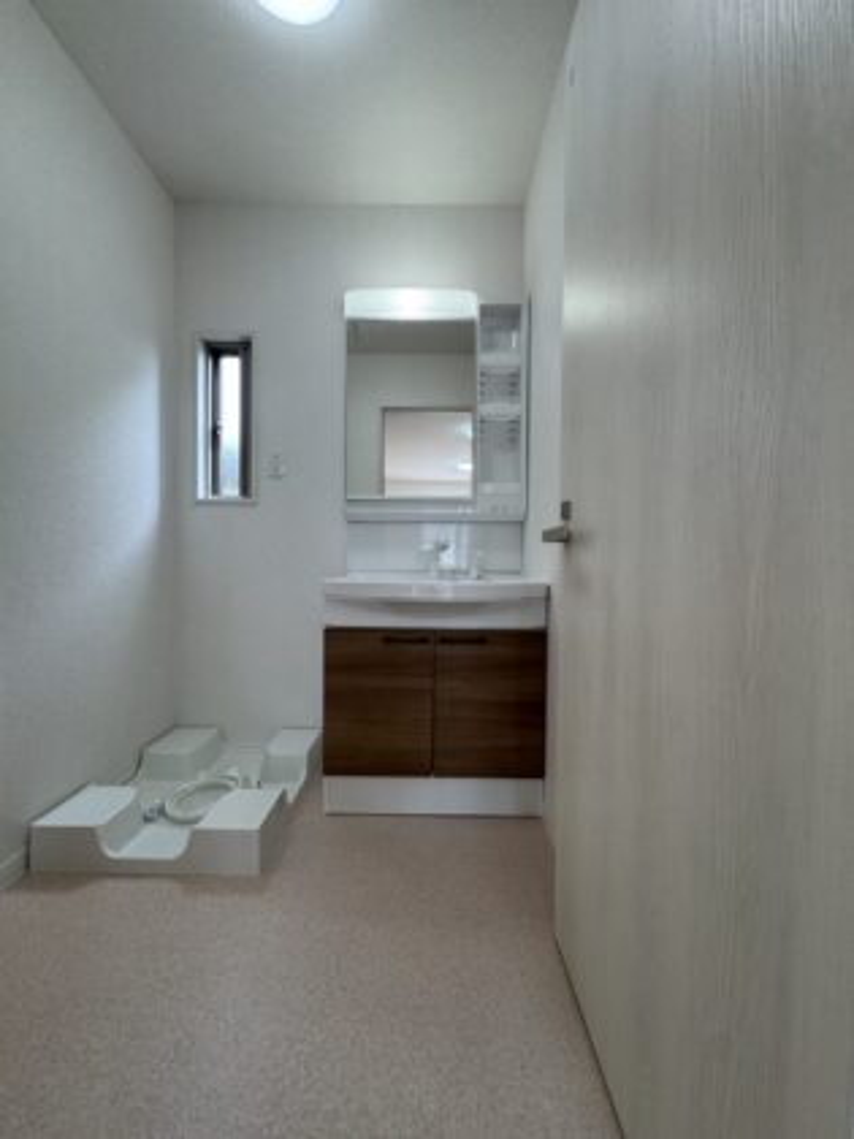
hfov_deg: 85.7
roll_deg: -1.1
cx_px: 427
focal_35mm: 14
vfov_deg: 102.1
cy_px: 570
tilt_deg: -0.6
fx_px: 461
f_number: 2.2
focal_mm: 2.22
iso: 125
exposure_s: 1/120
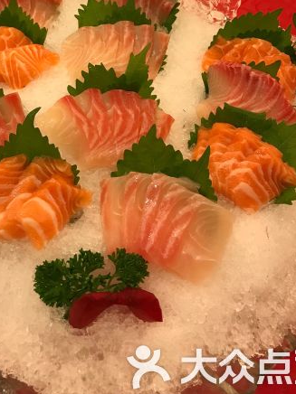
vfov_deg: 40.8
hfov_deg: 32.1
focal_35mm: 45
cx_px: 116
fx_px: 513
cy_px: 98
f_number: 1.8
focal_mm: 3.99
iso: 40
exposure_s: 1/33
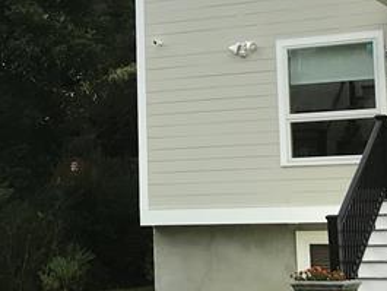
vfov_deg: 13.7
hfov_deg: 18.1
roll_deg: +1.4
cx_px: 93
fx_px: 1208
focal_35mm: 108
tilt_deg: +6.8
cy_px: 82
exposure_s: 1/1570
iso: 20
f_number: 1.8
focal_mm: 3.99
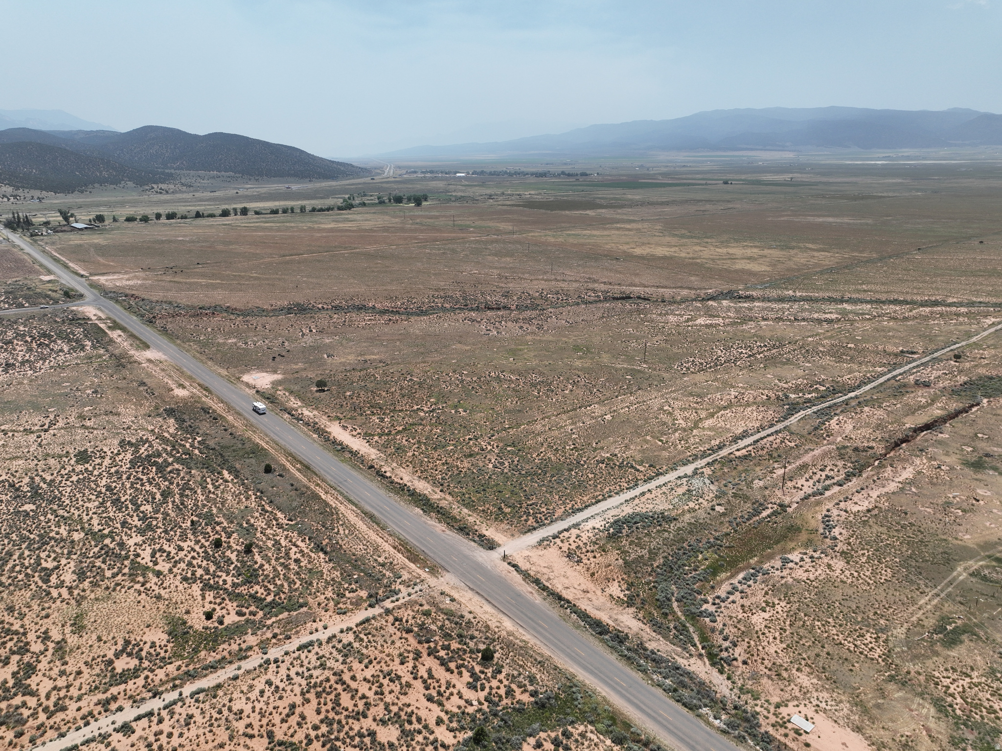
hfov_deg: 71.6
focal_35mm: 24
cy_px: 376
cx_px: 501
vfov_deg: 56.8
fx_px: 694
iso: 100
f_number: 2.8
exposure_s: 1/2500
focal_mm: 12.29
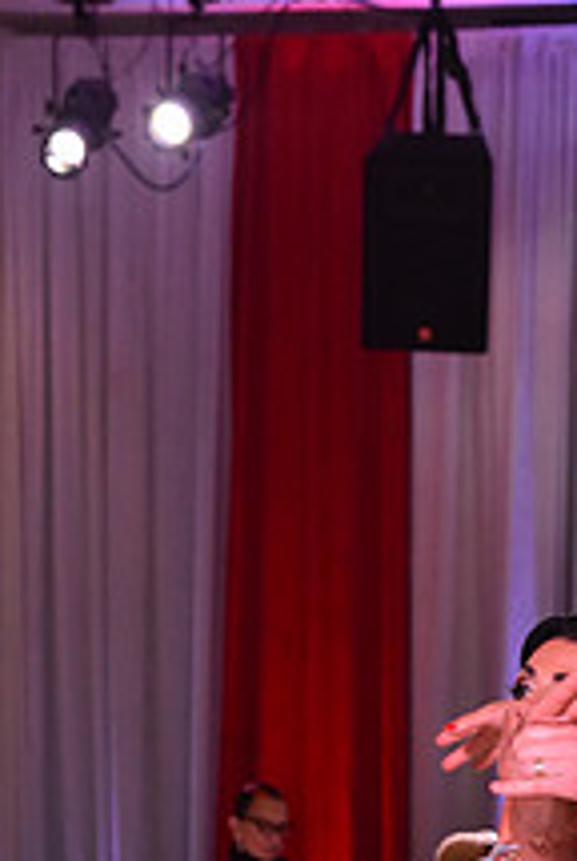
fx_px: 5296
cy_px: 1117
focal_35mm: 221
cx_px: 479
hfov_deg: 6.2
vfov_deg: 9.1
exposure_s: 1/320
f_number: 6.3
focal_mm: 82
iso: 2500
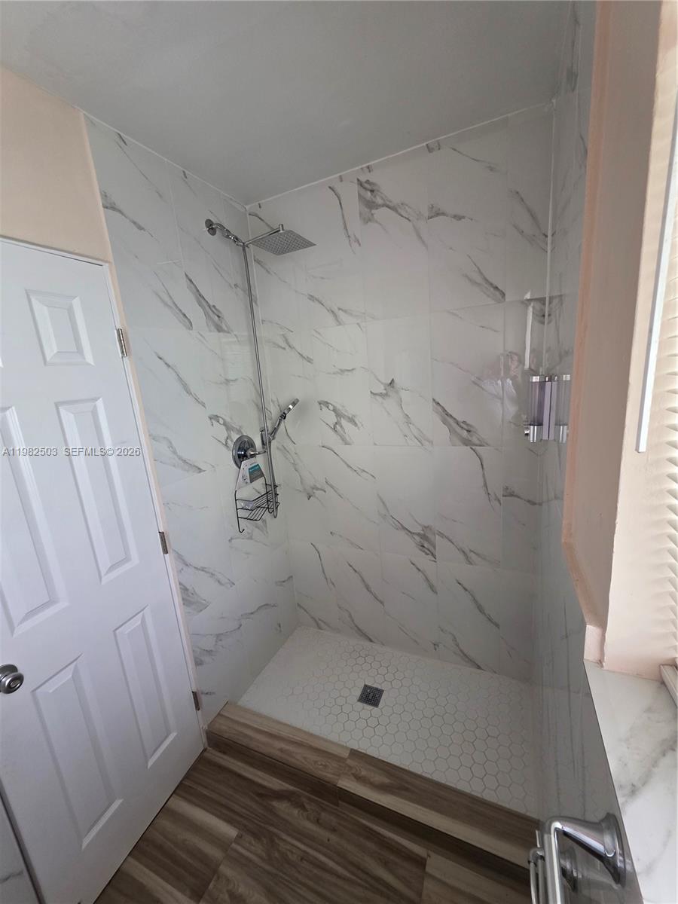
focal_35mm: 13
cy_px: 452
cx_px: 339
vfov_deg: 106.2
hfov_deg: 89.9
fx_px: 339
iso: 200
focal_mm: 2.2
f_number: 1.9
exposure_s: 1/60
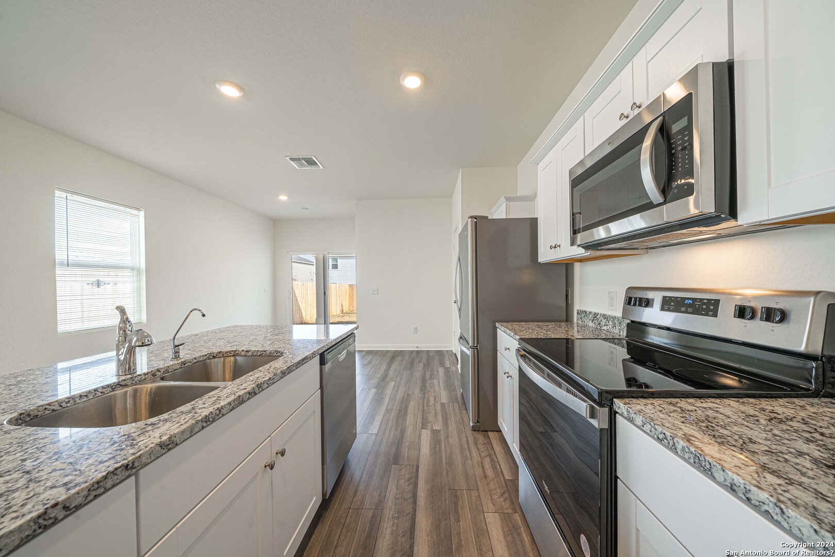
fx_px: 278
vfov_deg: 90.0
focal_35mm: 12
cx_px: 418
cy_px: 278
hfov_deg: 112.6
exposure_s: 1/80
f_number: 8
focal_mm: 12
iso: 400
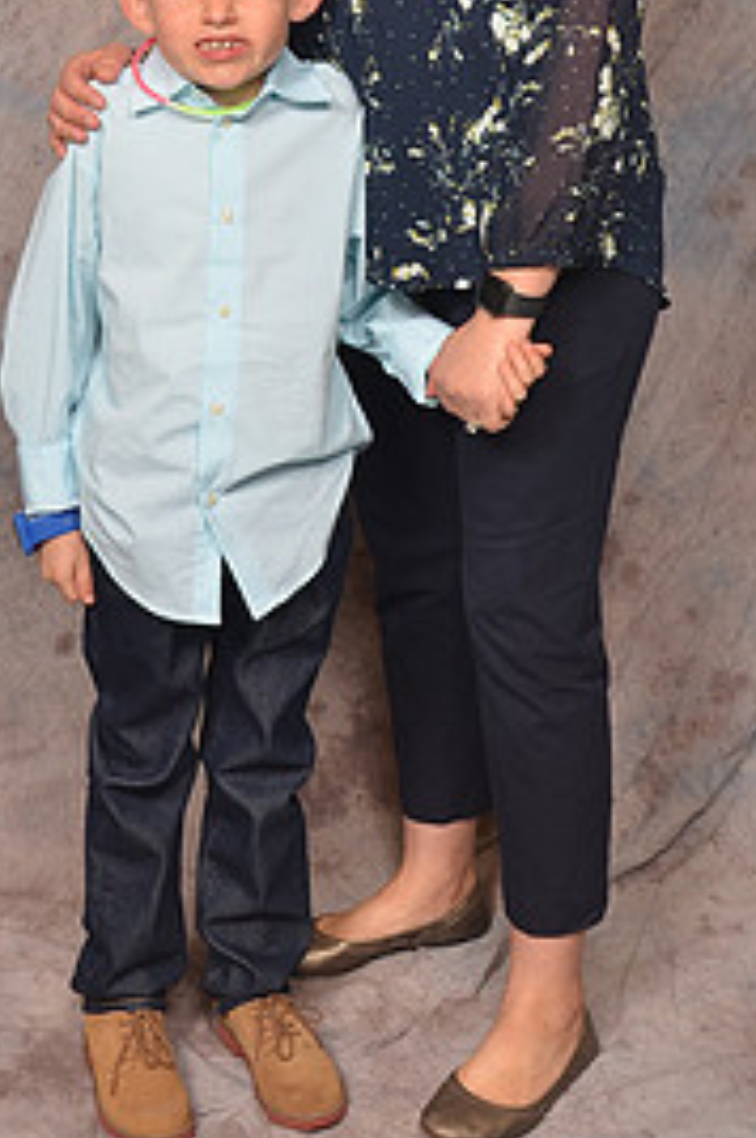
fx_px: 2560
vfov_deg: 24.6
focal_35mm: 81
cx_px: 272
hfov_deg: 16.8
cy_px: 191
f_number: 5.6
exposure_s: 1/60
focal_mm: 25
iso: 200
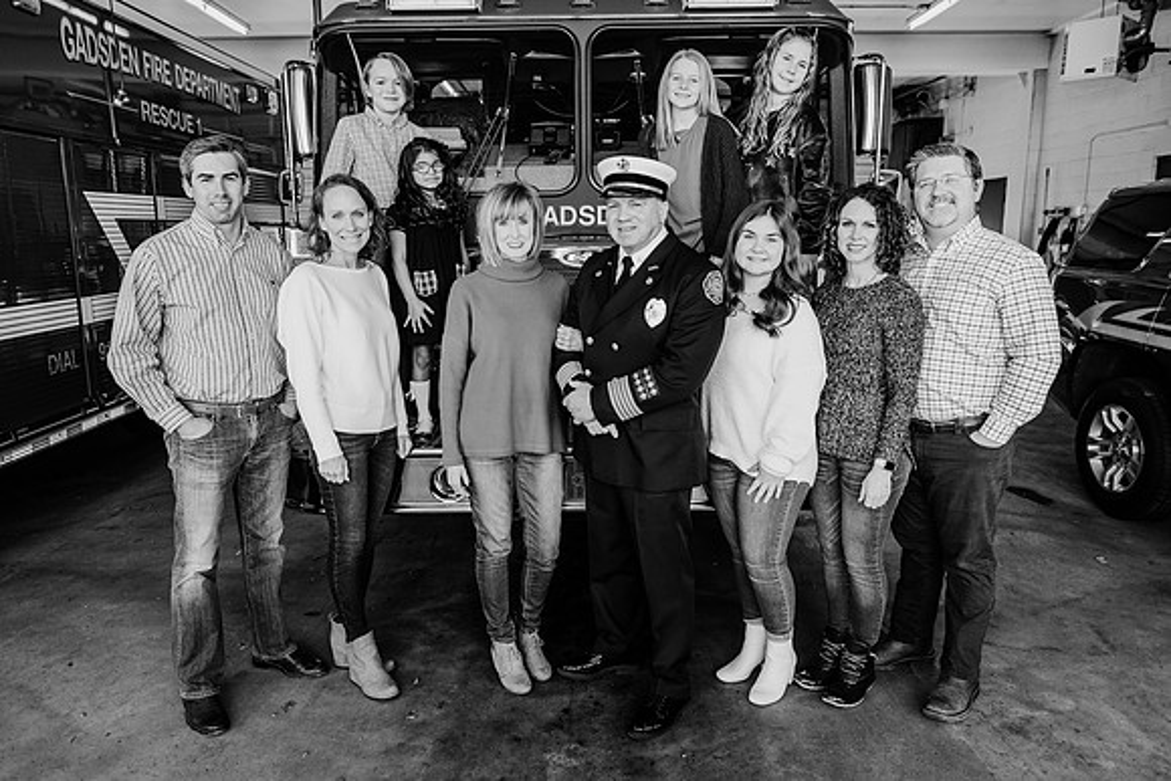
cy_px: 391
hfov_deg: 71.5
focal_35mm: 25
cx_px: 572
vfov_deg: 51.3
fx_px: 813
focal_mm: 24
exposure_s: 1/250
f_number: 3.2
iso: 400
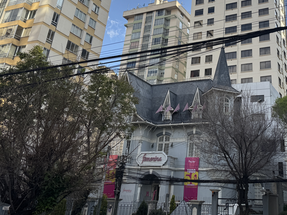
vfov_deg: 35.8
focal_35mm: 39
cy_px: 47
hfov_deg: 46.1
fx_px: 323
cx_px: 216
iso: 80
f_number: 1.78
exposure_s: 1/2415
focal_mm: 6.76
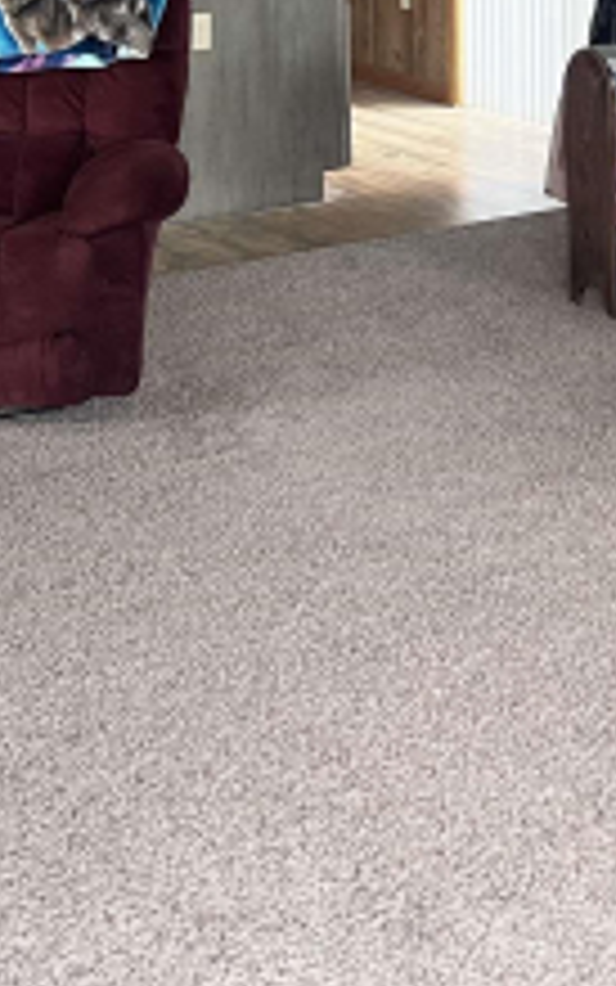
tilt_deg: -6.8
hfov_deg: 15.2
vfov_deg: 23.4
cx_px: 654
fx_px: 2255
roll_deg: +0.0
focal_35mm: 84
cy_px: -45
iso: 125
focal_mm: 5.7
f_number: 1.5
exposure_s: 1/97
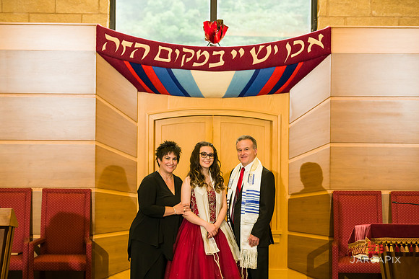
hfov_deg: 19.5
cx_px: 210
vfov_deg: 13.0
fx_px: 1222
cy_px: 140
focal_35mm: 105
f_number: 5.6
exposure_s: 1/200
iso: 640
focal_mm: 105
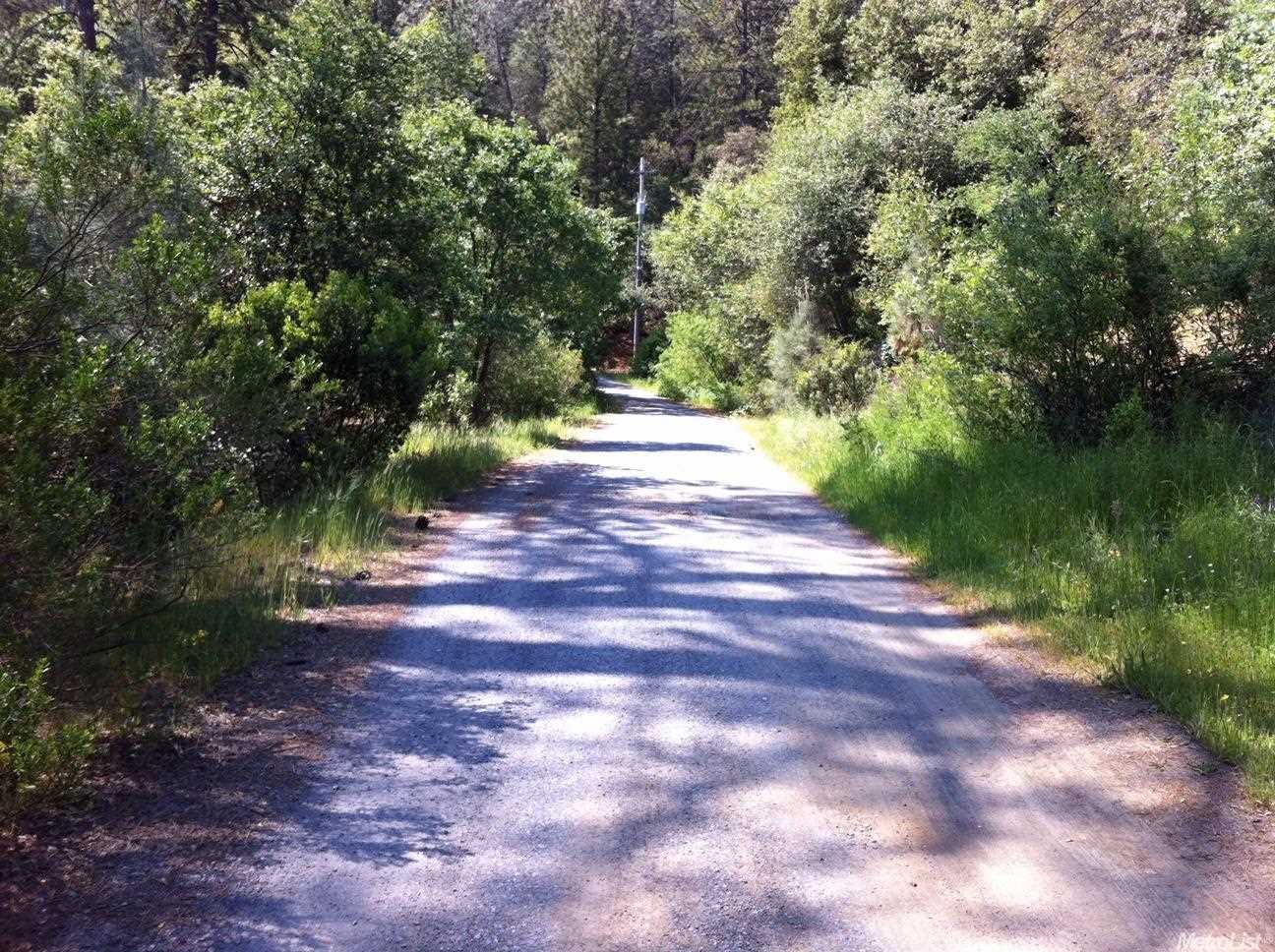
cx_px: 638
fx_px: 1287
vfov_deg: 40.6
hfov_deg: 52.7
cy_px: 476
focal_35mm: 35
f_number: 2.8
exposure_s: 1/387
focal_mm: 3.85
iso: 80
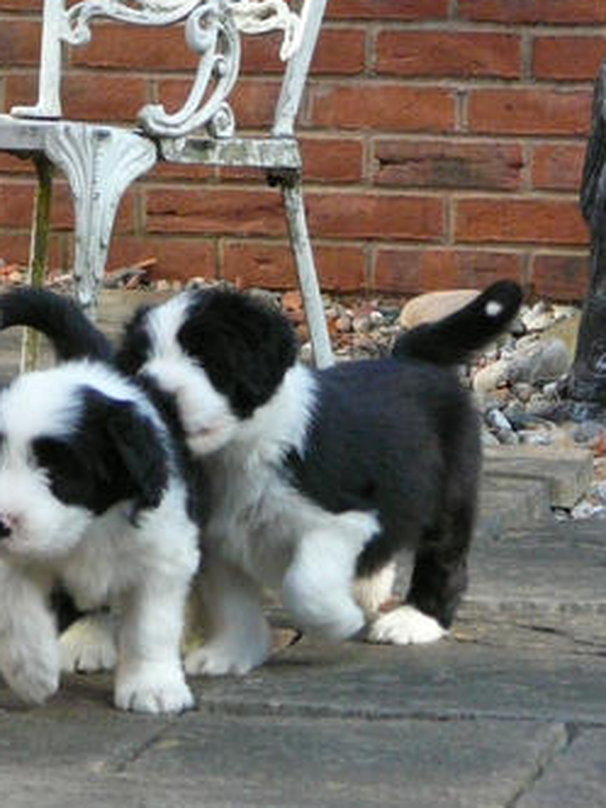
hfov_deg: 6.5
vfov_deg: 8.7
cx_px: 224
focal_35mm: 228
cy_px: 411
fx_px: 5322
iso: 400
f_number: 4
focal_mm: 22
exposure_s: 1/800
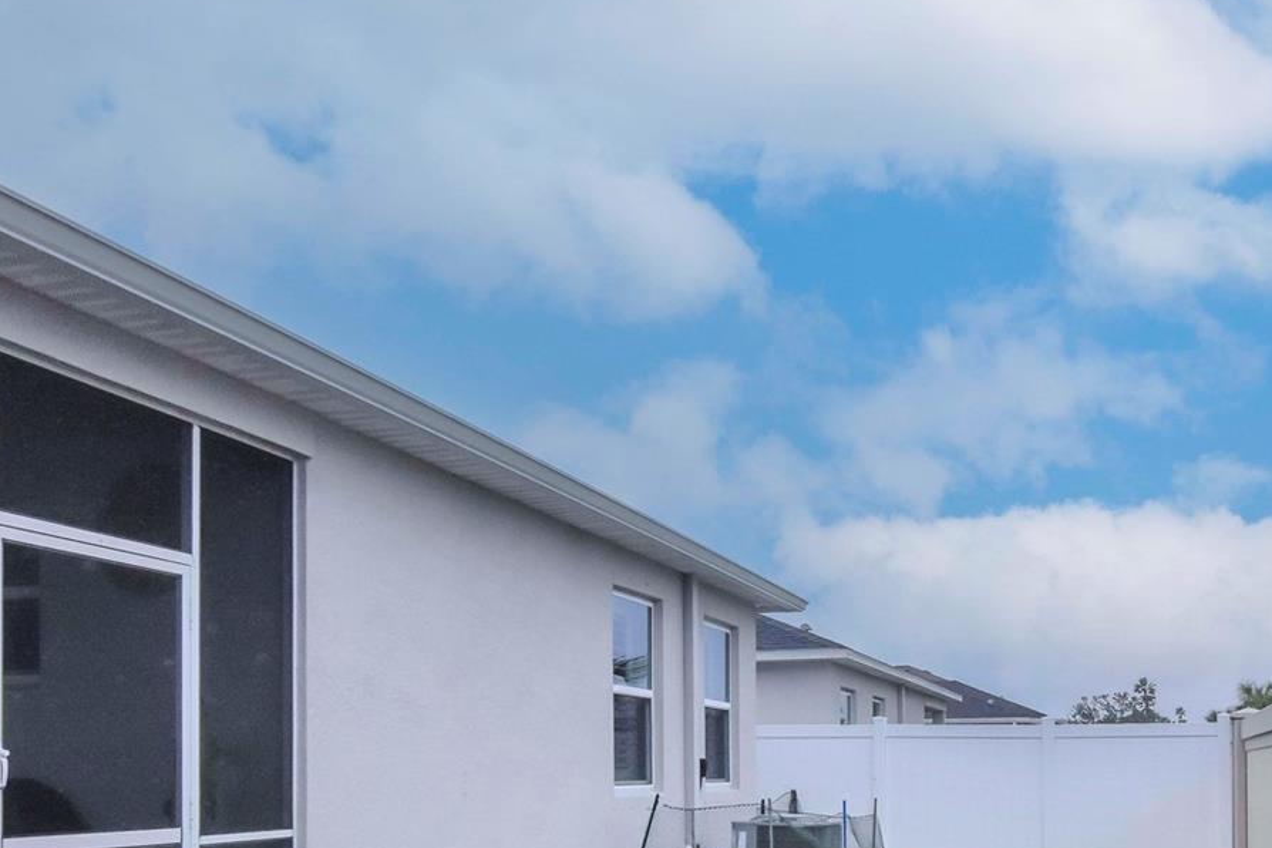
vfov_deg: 36.0
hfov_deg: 53.9
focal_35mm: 35
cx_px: 808
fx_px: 1233
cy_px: 740
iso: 800
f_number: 10
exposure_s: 1/2500
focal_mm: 13
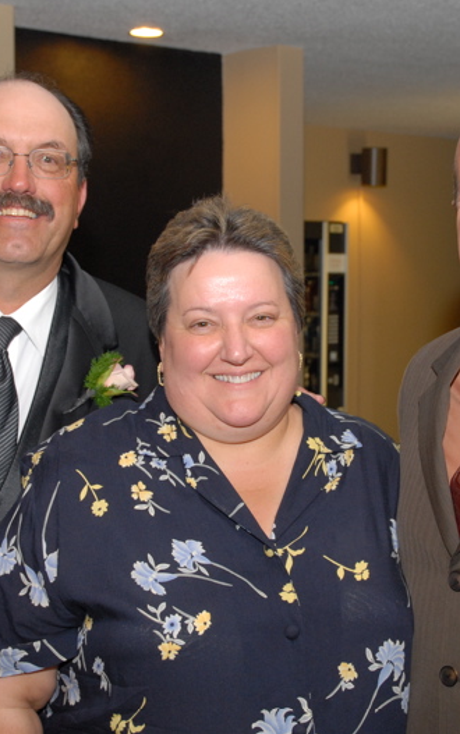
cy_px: 364
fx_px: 1302
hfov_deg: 20.0
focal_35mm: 65
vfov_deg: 31.5
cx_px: 238
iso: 400
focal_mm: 28
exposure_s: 1/20
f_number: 4.5
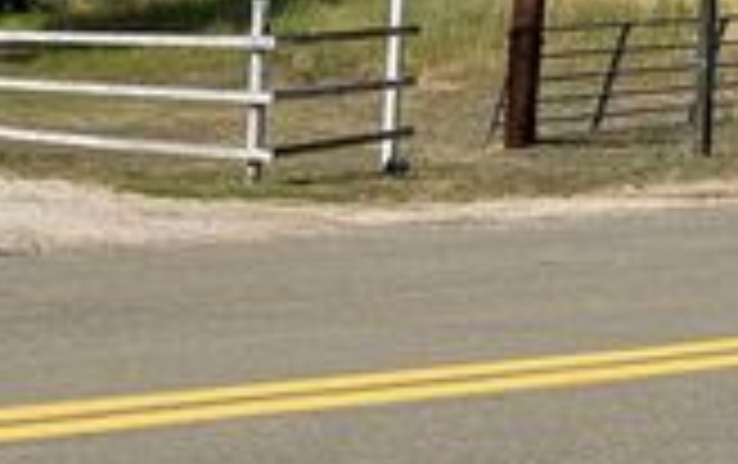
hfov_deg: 21.4
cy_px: 65
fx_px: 1692
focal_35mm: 84
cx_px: -315
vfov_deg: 15.5
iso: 50
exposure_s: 1/3745
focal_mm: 5.1
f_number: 1.6
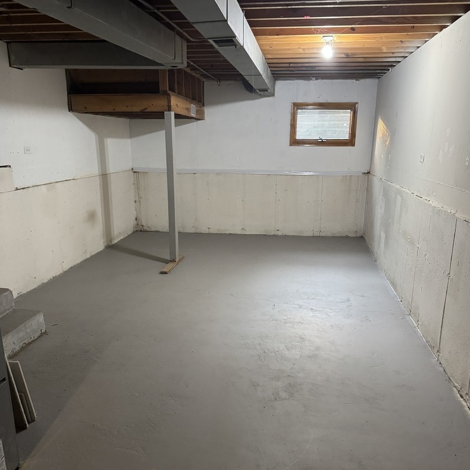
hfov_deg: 55.6
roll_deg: +0.3
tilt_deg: -13.6
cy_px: 258
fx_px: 445
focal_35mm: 29
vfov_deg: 55.5
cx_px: 239
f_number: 1.78
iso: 640
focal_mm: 6.76
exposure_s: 1/60
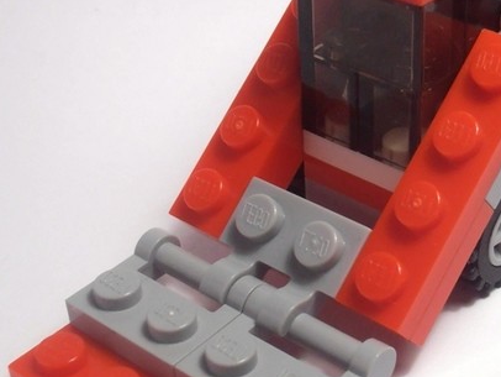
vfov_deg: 18.0
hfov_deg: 23.5
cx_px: 387
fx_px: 1187
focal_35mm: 82
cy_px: 197
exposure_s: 1/80
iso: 80
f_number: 3.9
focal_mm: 6.61
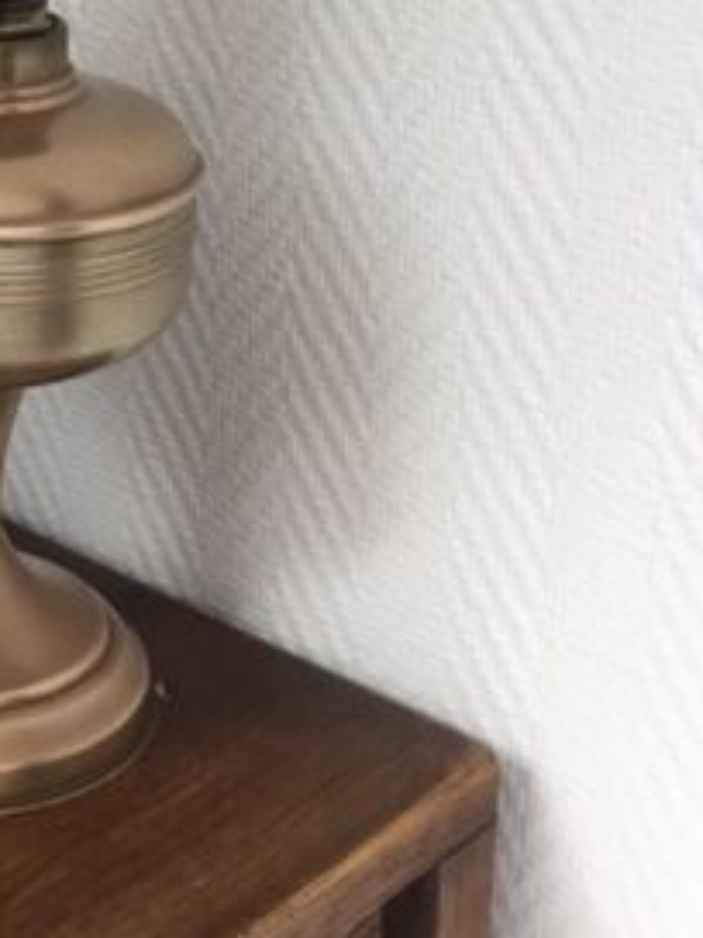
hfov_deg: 19.5
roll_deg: -0.7
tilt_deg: -10.7
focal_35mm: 73
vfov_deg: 24.9
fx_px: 1977
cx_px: -10
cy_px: -83
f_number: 2.4
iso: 50
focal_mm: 3.3
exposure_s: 1/33
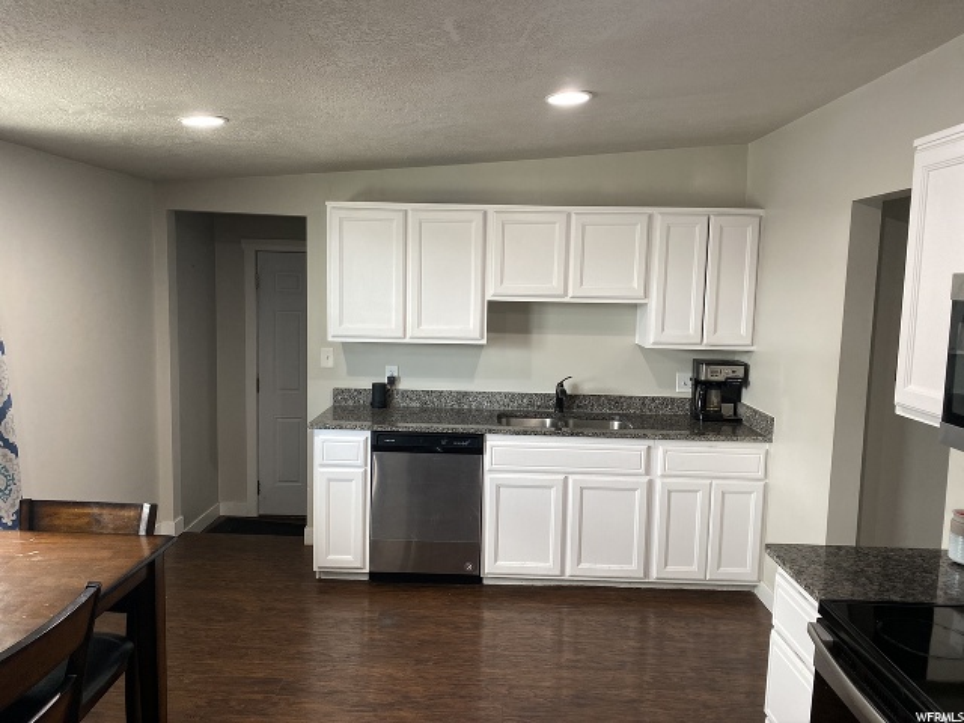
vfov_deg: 53.1
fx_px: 724
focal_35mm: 26
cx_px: 482
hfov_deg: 67.3
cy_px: 362
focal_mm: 4.25
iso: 160
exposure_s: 1/60
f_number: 1.8
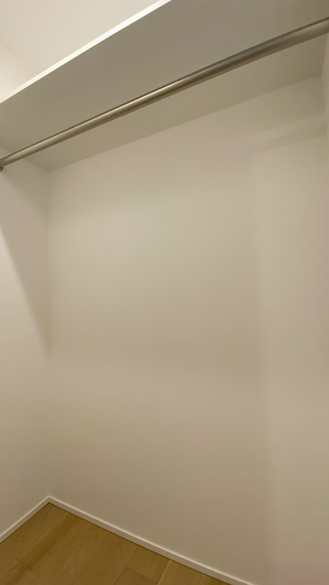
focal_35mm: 15
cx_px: 151
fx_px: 233
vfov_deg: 103.0
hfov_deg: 70.4
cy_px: 287
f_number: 2.4
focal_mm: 1.54
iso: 200
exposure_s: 1/100
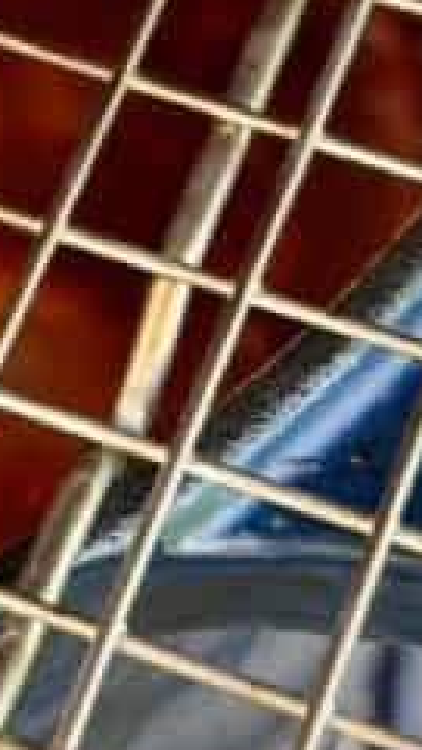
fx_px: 4399
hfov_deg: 5.3
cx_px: -692
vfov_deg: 9.3
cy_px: -654
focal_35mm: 221
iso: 125
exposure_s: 1/205
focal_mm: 6.76
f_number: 1.78
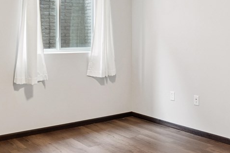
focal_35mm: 46
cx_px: 123
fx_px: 294
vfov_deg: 28.9
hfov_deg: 42.7
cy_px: 44
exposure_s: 1/13
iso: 800
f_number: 8
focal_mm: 17
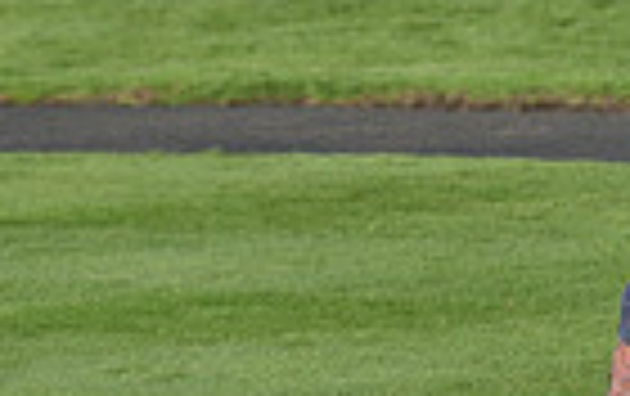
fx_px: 13070
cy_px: -367
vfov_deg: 1.7
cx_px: 1161
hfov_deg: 2.7
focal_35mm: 760
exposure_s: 1/640
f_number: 6.3
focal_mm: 180
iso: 640
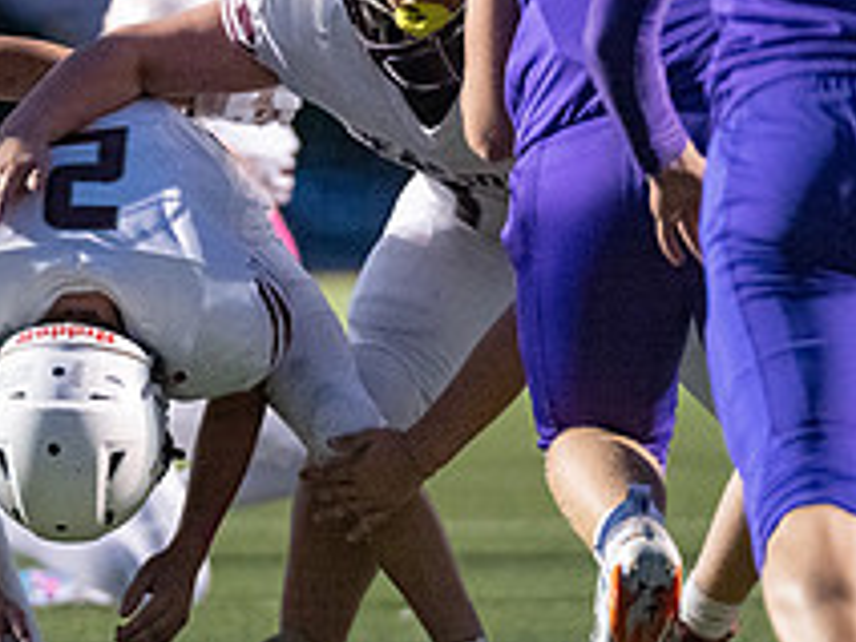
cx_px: 64
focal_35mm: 405
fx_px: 10015
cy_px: 359
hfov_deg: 4.9
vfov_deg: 3.7
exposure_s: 1/1250
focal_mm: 147
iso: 12800
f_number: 2.8
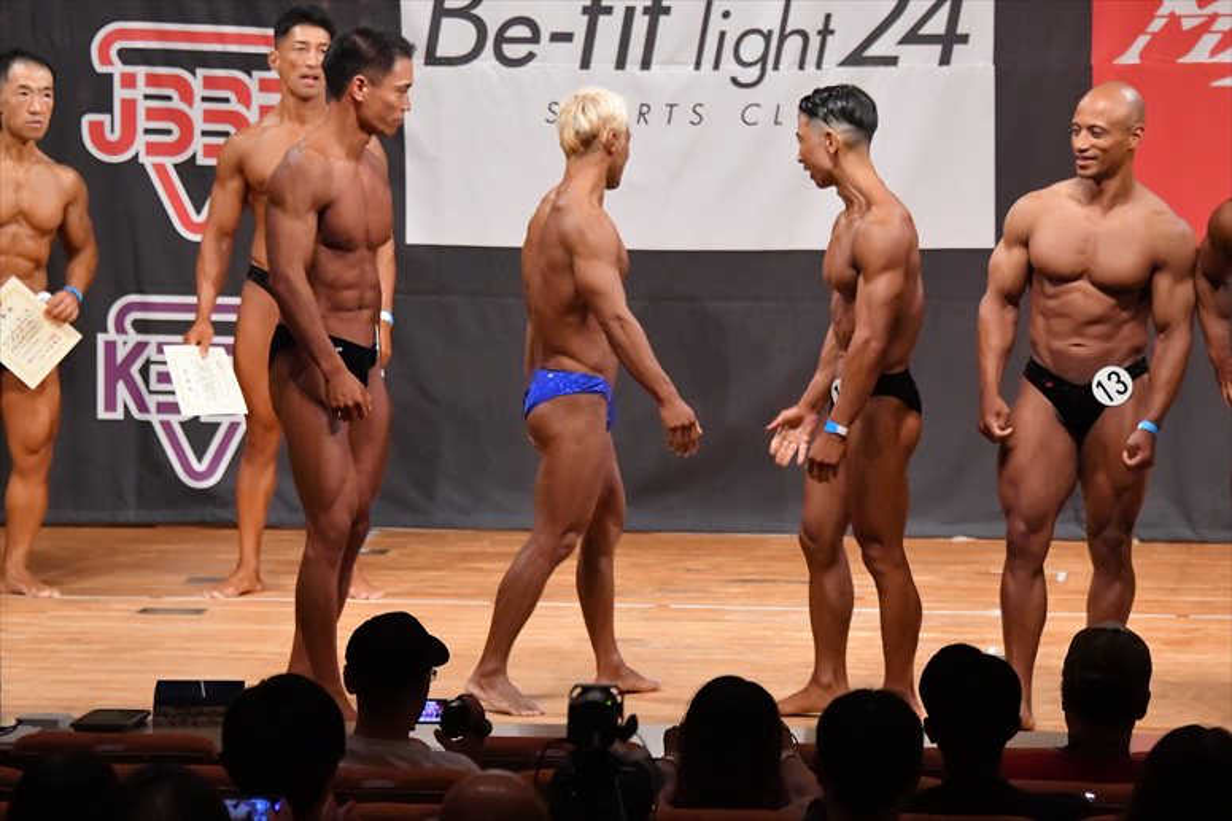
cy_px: 410
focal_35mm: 225
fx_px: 7696
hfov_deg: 9.2
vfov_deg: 6.1
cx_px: 616
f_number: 5.6
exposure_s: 1/400
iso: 10000
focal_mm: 150
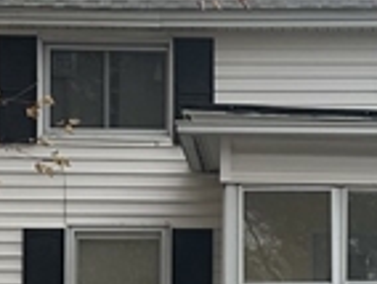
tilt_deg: +3.0
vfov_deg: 8.6
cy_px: 297
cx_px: 414
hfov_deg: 11.2
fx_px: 1887
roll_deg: +0.6
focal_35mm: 173
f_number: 1.78
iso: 80
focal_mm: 6.86
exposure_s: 1/587
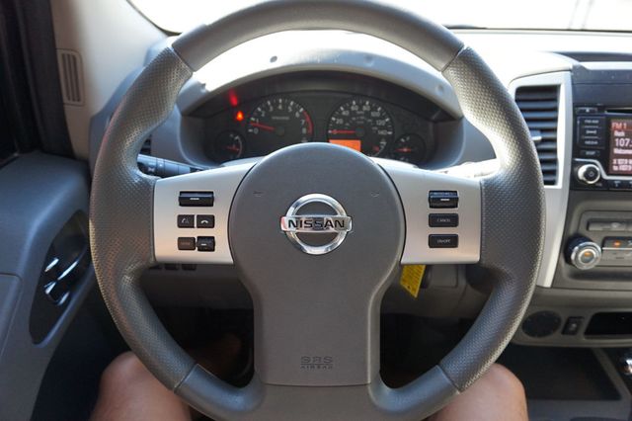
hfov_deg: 73.8
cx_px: 316
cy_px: 210
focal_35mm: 24
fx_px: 421
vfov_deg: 53.1
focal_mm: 16
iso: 500
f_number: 4
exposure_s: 1/60
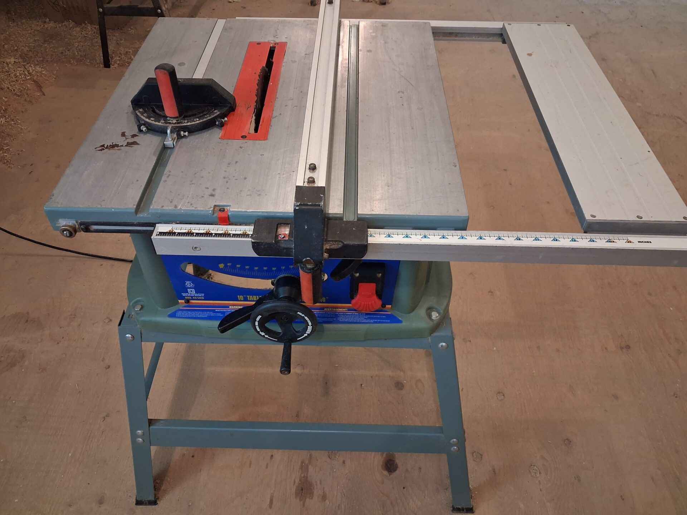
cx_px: 344
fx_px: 536
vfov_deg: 51.4
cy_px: 258
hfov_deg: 65.3
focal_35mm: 27
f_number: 1.8
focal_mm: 4
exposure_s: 1/24
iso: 640
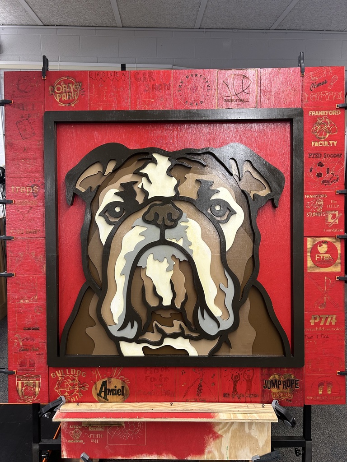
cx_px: 174
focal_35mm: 26
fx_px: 348
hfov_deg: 53.1
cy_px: 231
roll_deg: -1.4
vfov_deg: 67.3
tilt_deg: -10.3
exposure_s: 1/60
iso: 100
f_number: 1.5
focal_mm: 5.7
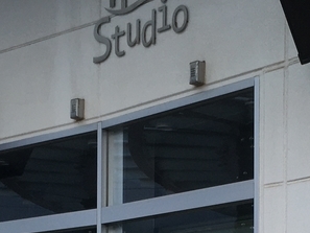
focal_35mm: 117
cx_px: 184
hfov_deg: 16.8
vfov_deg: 12.1
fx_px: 1048
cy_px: 353
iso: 25
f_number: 2.2
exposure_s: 1/120
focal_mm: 4.15
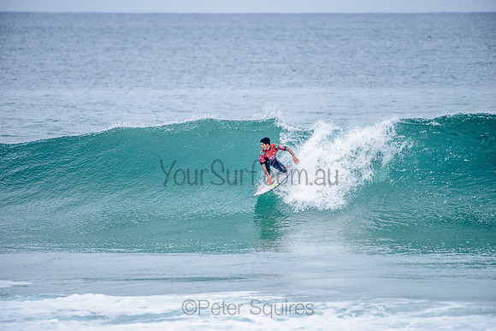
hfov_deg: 4.1
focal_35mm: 500
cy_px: 166
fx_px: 6890
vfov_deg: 2.8
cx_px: 248
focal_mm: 500
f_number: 5.6
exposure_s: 1/2000
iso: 400
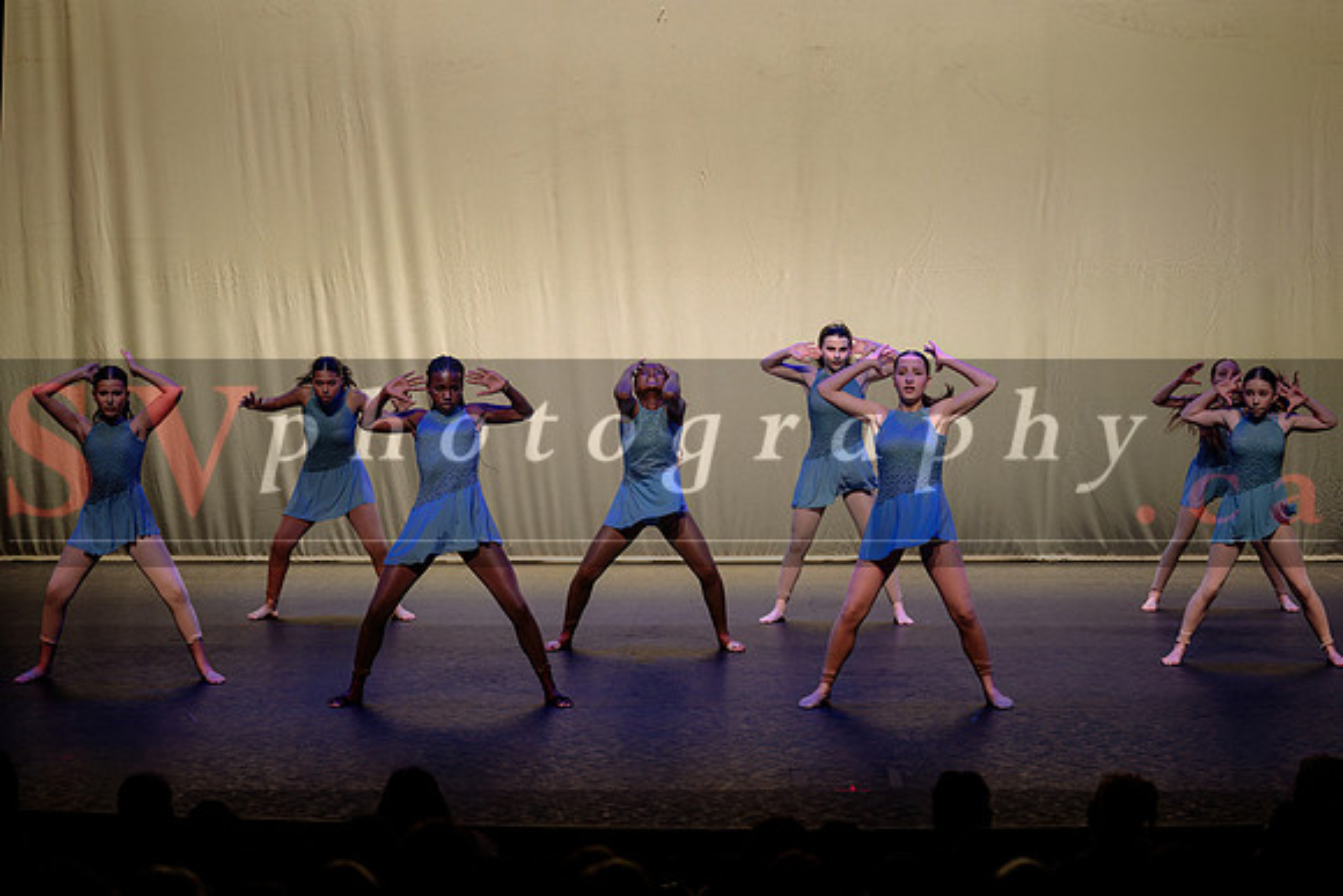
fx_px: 3750
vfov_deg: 13.6
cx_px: 681
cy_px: 448
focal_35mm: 100
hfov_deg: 20.3
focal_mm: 98
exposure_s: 1/500
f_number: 2.8
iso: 1250
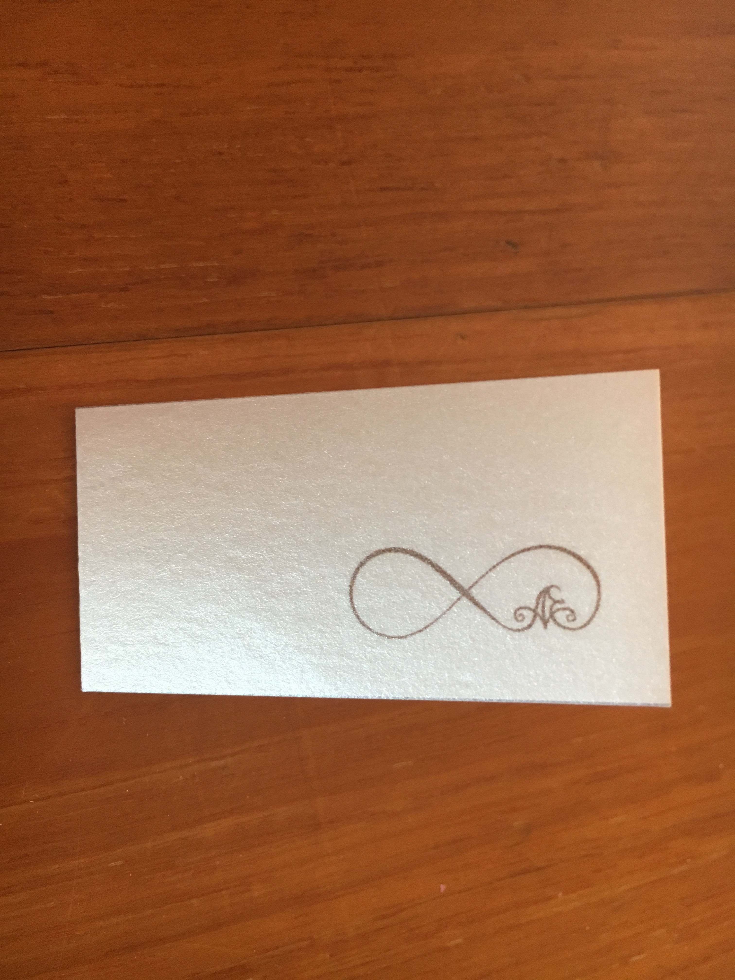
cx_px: 368
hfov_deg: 48.2
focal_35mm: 29
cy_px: 490
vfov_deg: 61.7
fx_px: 821
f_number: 2.2
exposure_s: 1/33
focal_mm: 4.15
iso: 160
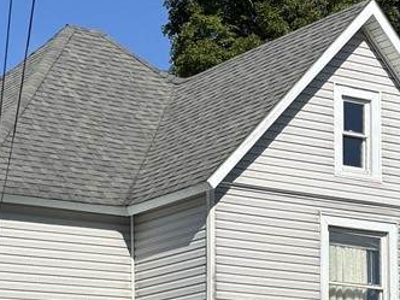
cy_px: 380
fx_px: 1352
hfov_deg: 16.8
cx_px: 158
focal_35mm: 117
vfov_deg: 12.3
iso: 50
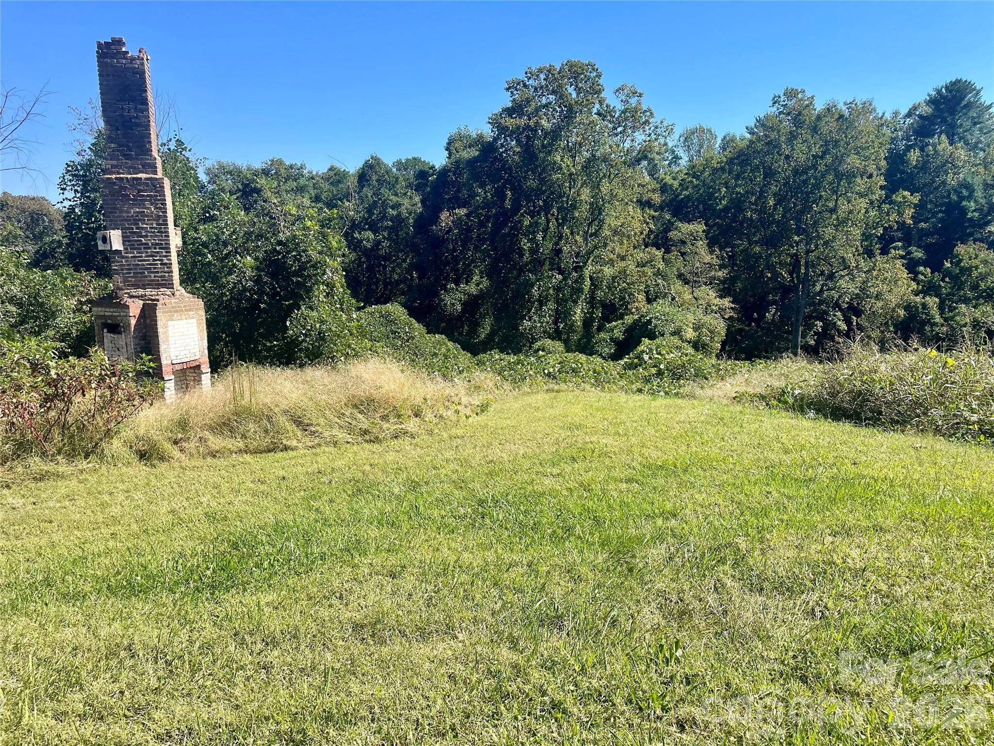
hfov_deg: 67.3
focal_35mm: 26
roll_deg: +1.5
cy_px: 373
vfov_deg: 53.1
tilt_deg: -9.9
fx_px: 747
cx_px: 497
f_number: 1.6
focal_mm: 4.2
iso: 32
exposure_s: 1/2092
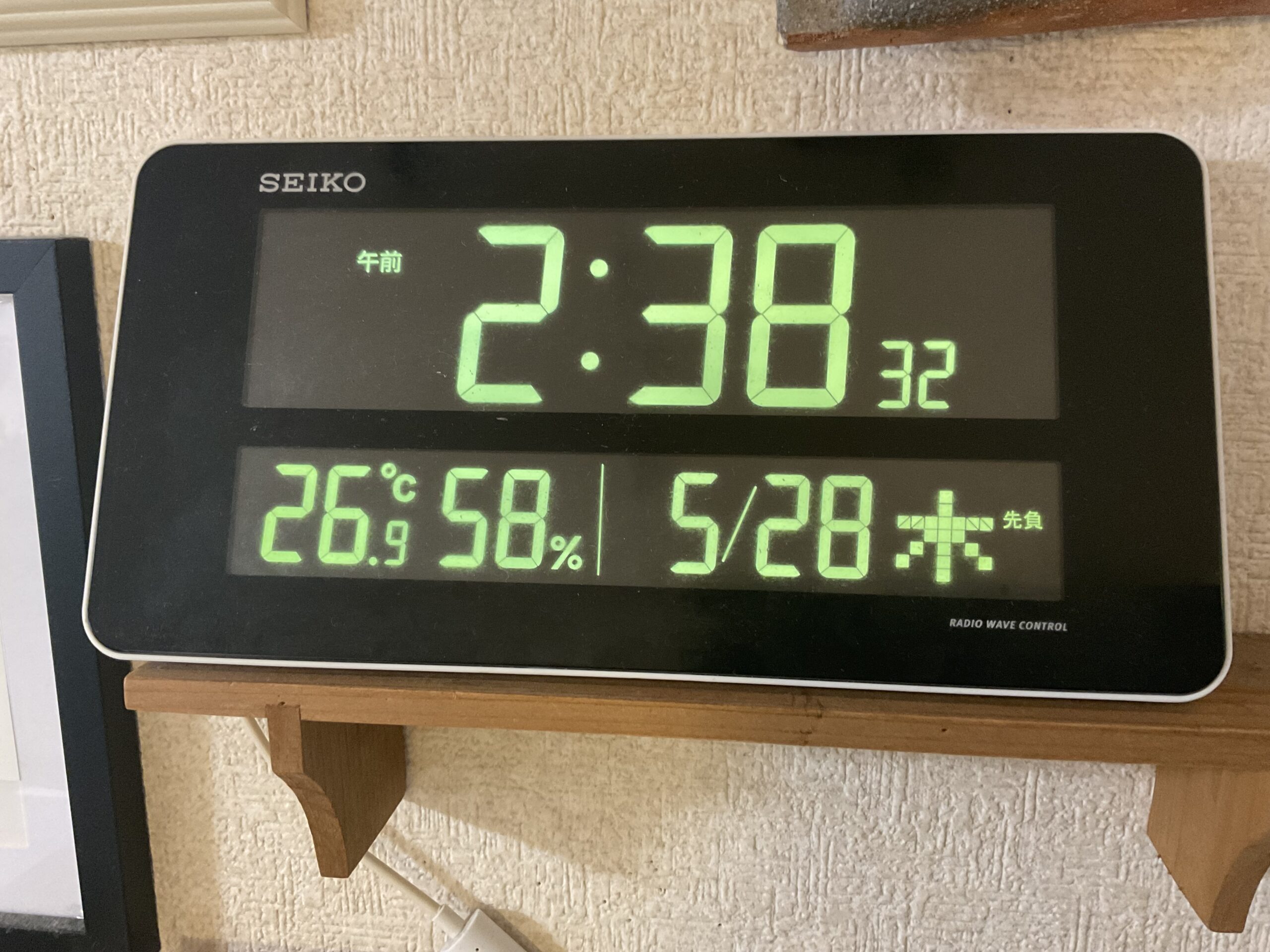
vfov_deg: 48.2
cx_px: 635
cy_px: 476
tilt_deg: -11.4
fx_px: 1064
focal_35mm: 29
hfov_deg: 61.7
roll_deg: -0.4
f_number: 1.8
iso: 250
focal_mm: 3
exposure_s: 1/33
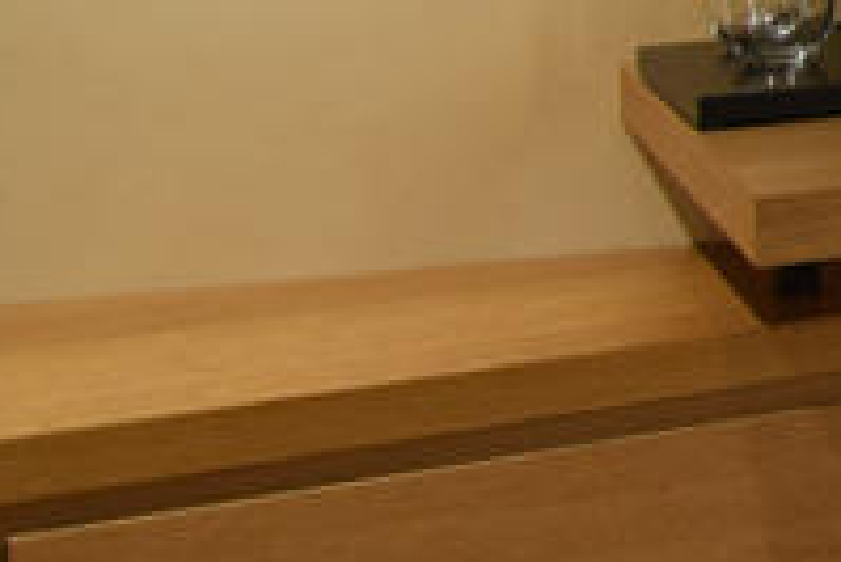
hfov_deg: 11.2
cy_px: -395
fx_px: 2483
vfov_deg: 12.0
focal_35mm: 106
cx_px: 2553
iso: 400
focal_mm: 11
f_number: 4
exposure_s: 1/60
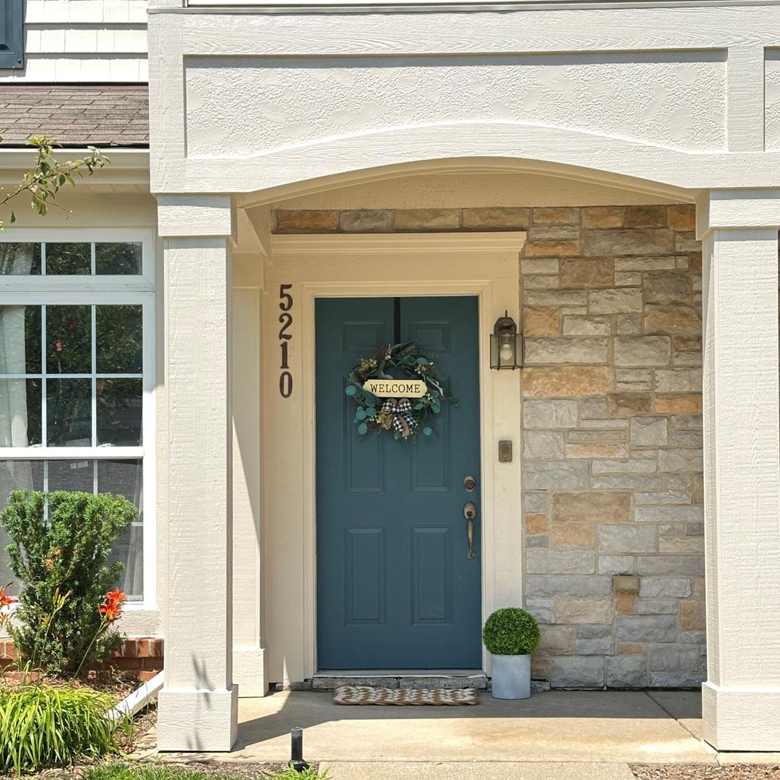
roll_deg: +0.4
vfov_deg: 29.0
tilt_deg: +2.5
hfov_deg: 29.1
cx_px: 400
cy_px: 460
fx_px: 1504
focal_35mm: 59
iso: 64
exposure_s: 1/634
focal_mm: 6.86
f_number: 1.78
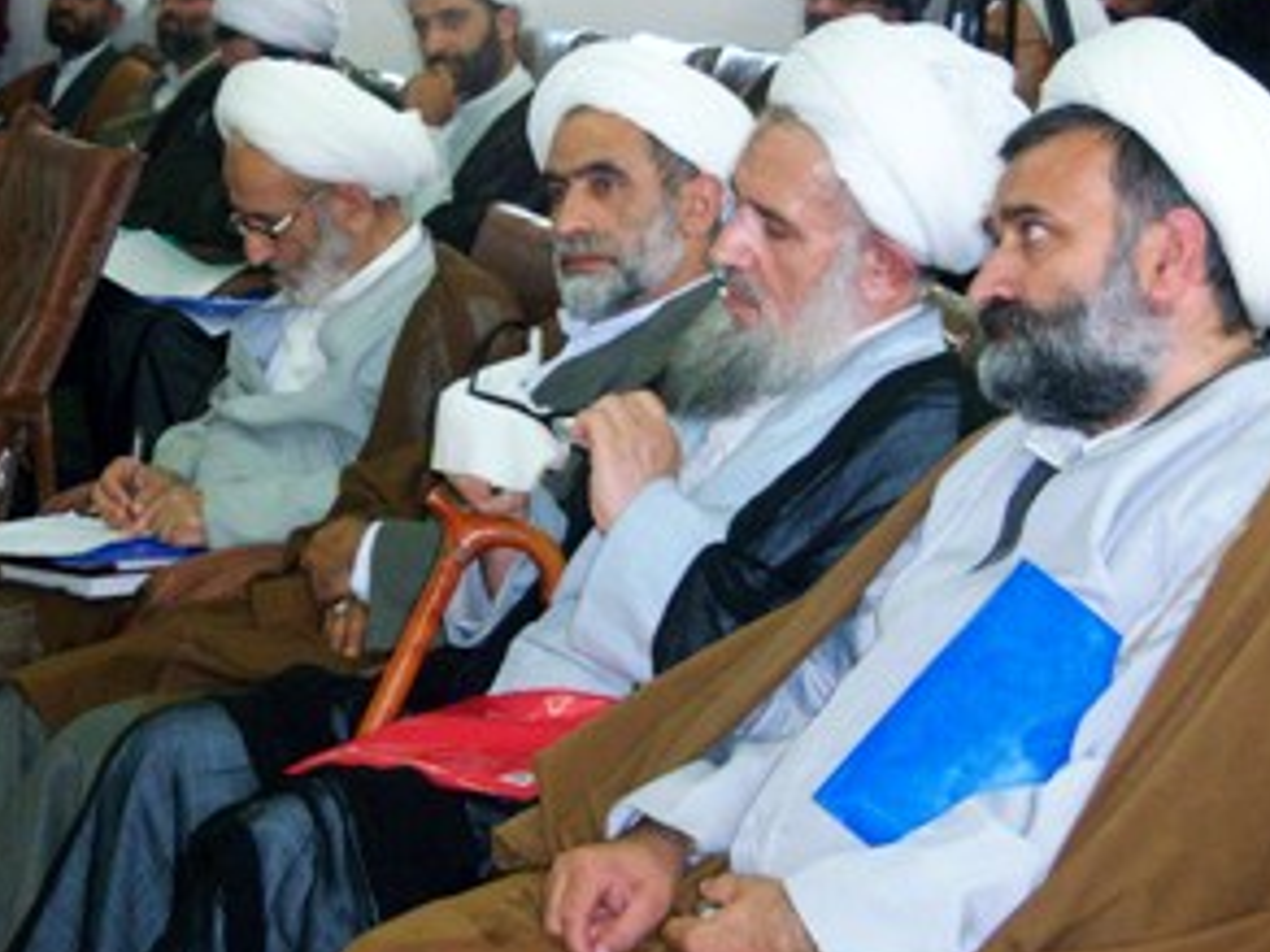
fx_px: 3926
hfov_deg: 18.3
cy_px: 630
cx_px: 359
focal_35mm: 107
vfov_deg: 13.8
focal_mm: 14.1
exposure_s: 1/80
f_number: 4
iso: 200
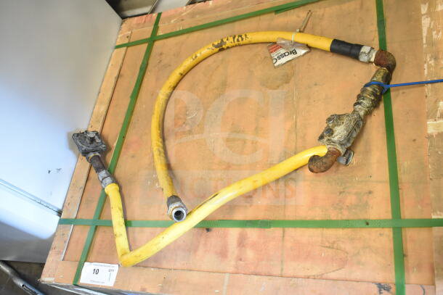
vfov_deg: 36.9
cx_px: 222
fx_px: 443
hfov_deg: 53.1
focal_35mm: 36
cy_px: 148
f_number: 4
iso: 1800
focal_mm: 24
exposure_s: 1/40
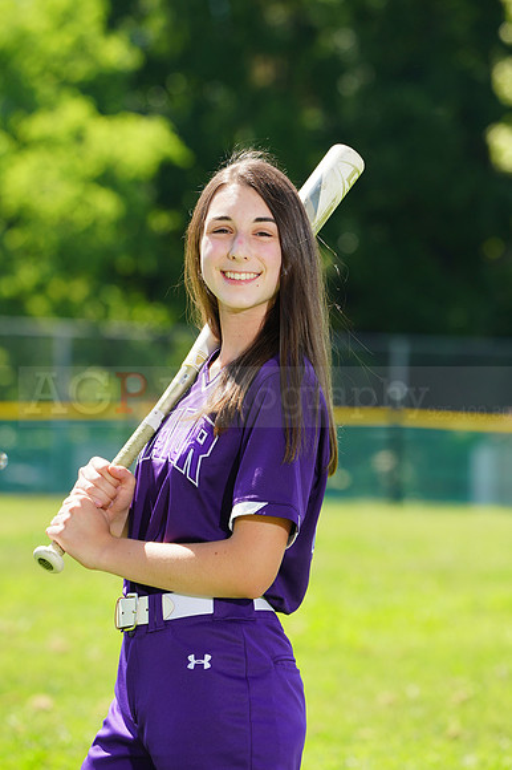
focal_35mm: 300
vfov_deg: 6.9
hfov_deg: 4.6
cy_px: 385
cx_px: 256
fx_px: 6407
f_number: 10
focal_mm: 300
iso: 200
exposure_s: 1/160
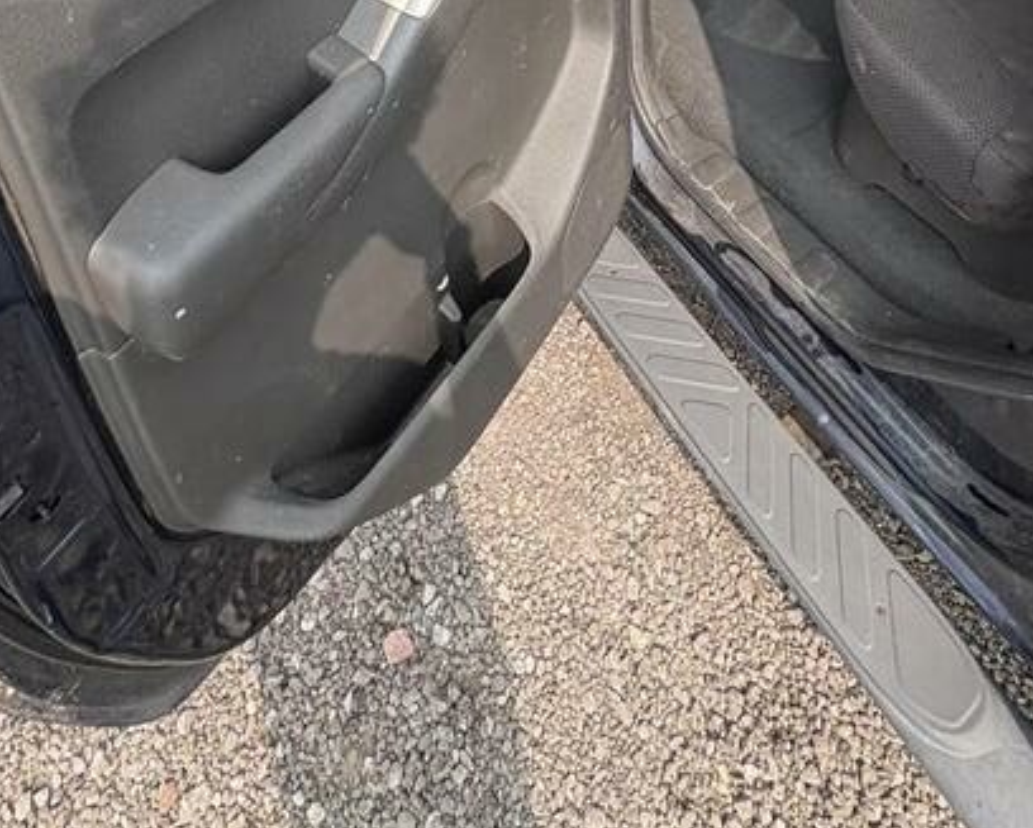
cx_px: 547
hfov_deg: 58.7
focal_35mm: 30
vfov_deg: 34.5
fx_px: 918
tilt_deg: -23.8
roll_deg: +1.3
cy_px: -246
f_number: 2.2
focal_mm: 2.22
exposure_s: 1/349
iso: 64
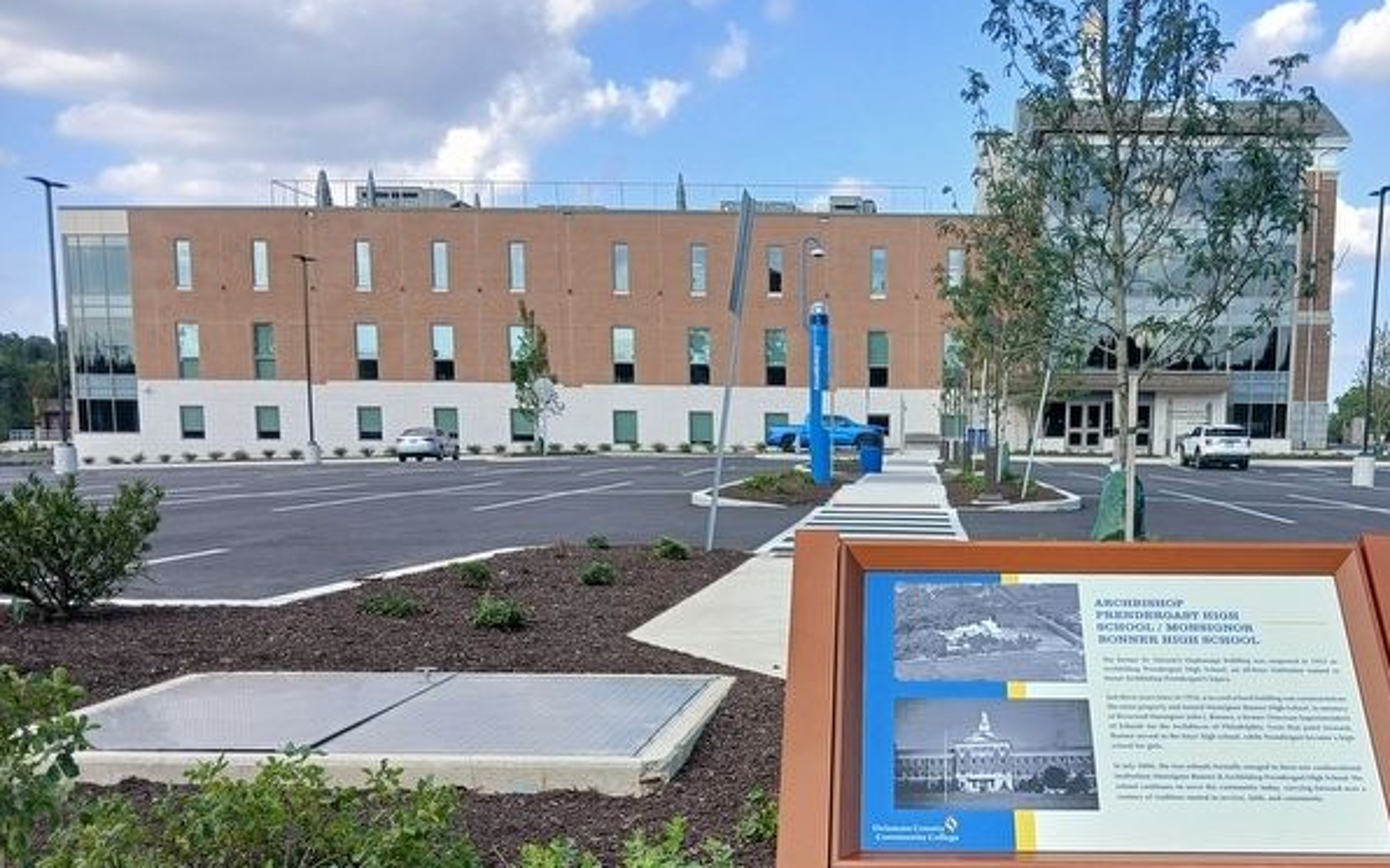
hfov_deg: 51.8
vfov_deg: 33.7
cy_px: 653
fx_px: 1401
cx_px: 926
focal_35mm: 37
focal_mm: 3.98
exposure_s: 1/300
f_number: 1.8
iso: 20
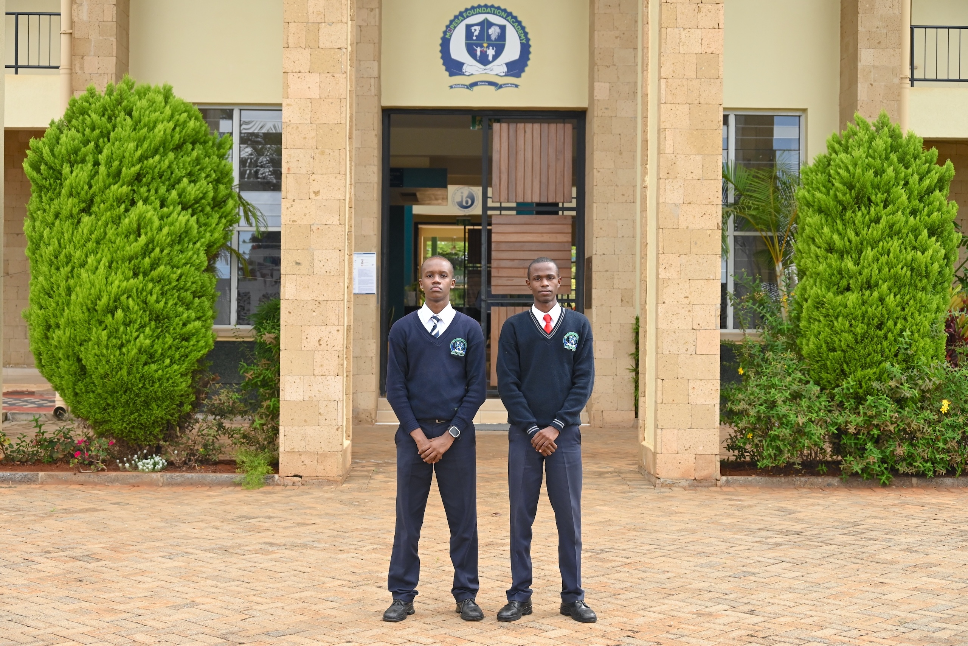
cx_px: 484
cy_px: 323
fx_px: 1506
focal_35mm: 56
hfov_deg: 35.6
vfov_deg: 24.2
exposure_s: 1/1000
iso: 1000
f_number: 6.3
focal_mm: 56
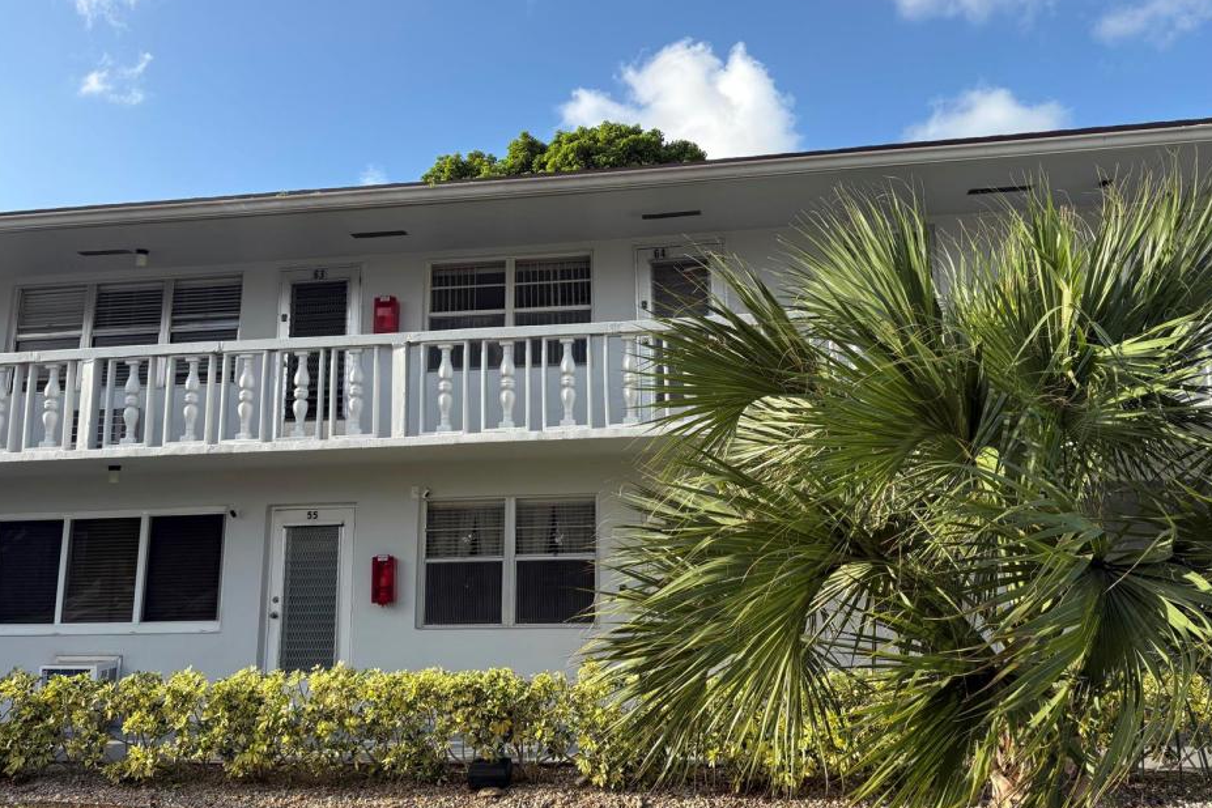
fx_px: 943
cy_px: 345
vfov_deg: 46.3
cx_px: 621
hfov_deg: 65.5
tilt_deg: +13.3
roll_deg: +1.8
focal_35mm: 28
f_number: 1.6
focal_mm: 5.96
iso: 50
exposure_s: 1/1517
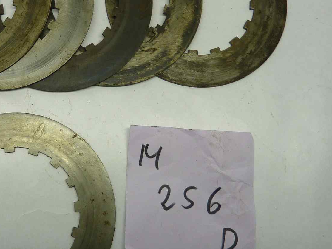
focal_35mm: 46
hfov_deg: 39.5
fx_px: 441
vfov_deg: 31.4
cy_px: 90
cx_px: 64
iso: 80
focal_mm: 4.1
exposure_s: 1/40
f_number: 3.3
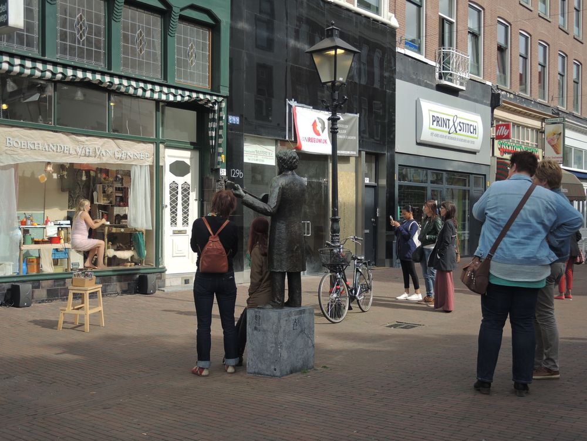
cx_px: 294
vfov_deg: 37.7
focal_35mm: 38
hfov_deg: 49.0
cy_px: 220
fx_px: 644
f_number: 2.2
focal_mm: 8.2
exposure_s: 1/200
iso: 80
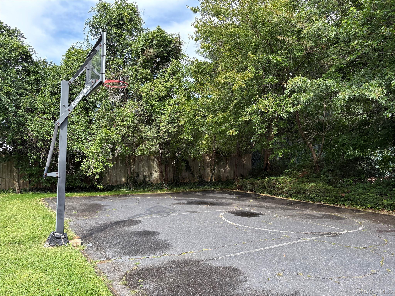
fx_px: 297
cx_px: 198
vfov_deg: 53.1
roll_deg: -0.6
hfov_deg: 67.3
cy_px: 148
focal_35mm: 26
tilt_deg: +3.5
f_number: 1.6
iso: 64
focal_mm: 5.96
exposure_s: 1/660
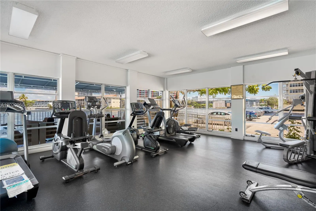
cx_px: 158
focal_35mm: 16
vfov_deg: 73.7
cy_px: 106
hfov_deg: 96.7
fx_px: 140
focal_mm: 16
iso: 100
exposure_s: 1/20
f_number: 8
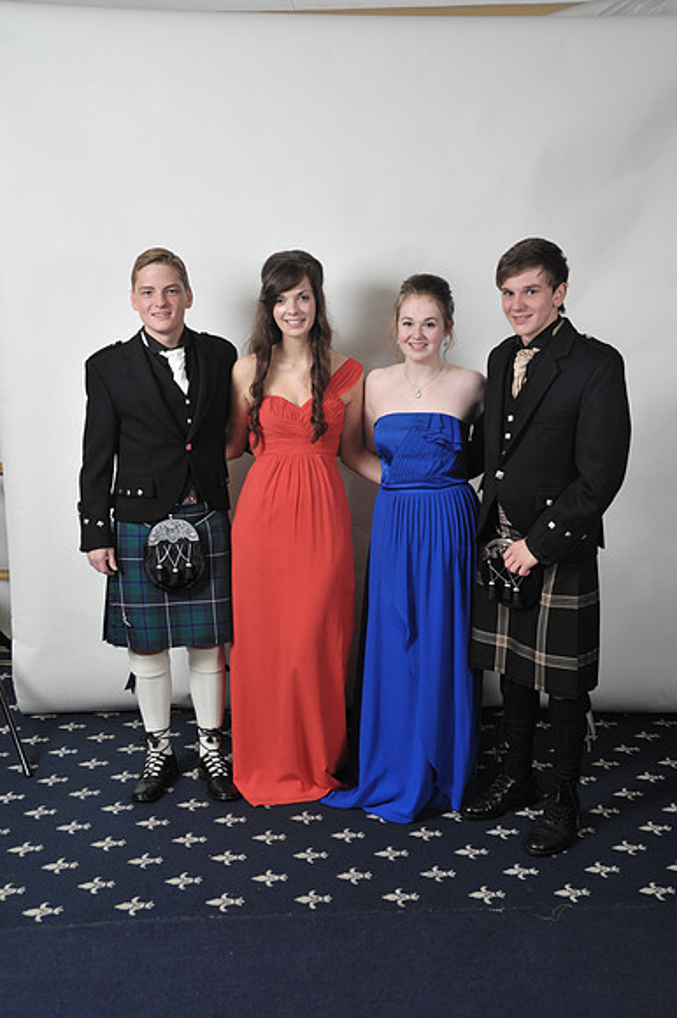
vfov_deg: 48.5
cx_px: 338
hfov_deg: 33.4
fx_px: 1130
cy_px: 509
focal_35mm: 40
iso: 1000
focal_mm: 40
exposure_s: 1/160
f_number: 7.1
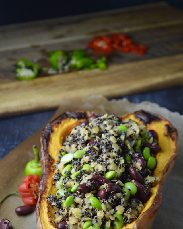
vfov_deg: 19.4
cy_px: 136
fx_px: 668
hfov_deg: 15.6
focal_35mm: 99
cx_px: 91
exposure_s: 1/80
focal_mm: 55
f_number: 5.6
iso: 200
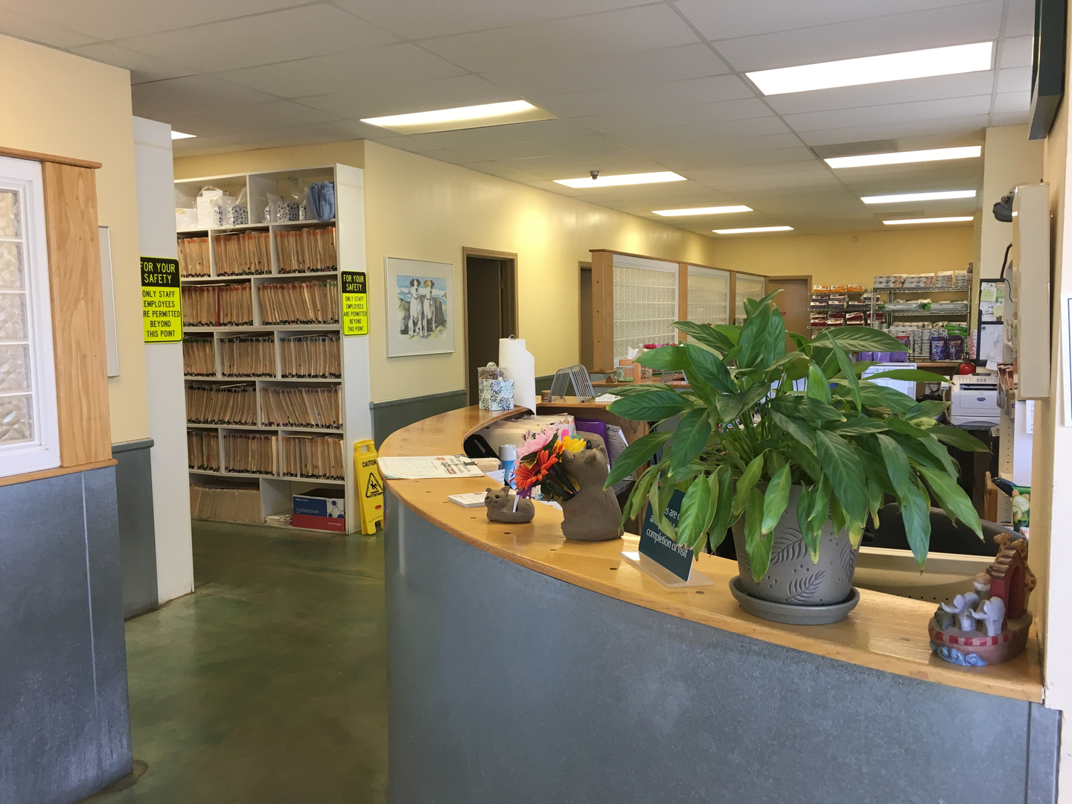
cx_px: 536
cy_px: 402
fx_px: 898
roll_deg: +1.3
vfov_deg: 48.2
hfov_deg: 61.7
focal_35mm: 29
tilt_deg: -4.3
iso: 64
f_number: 2.2
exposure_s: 1/30
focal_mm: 4.15
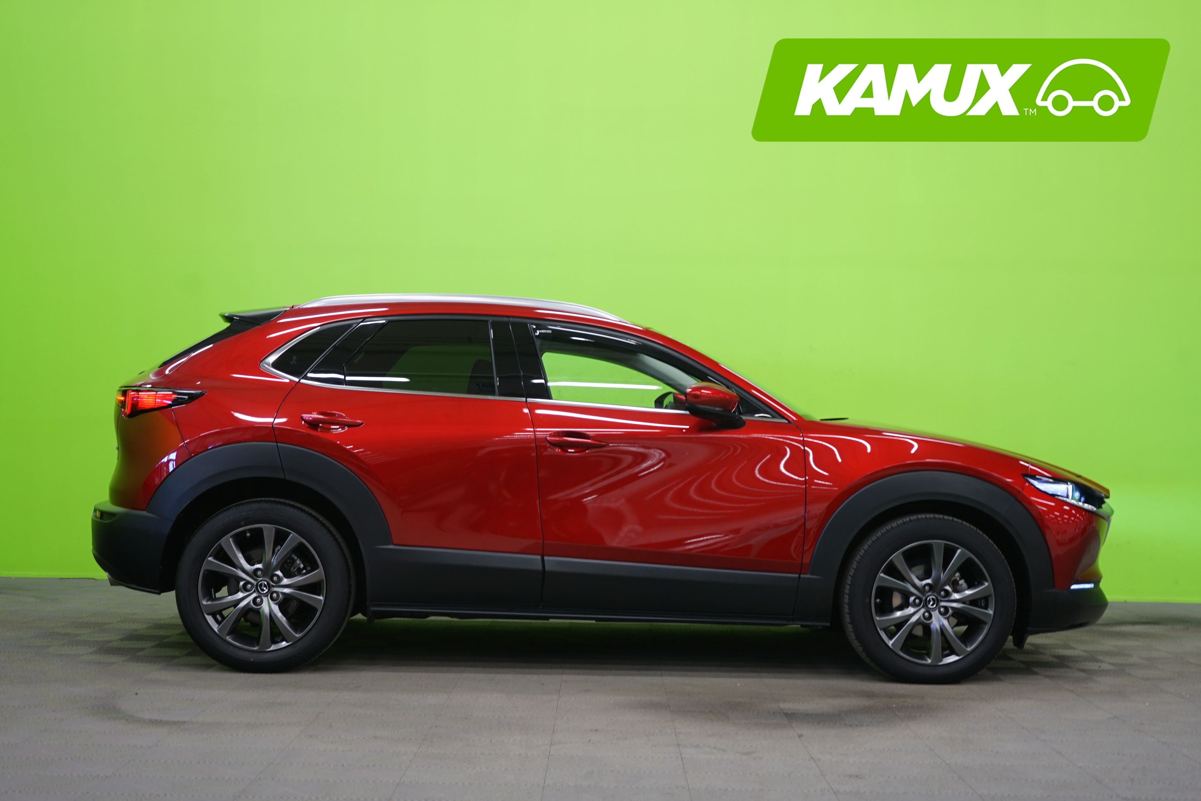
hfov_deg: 44.5
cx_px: 600
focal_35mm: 44
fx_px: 1468
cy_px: 400
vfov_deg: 30.5
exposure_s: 1/8
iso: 400
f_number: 4.5
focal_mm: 44
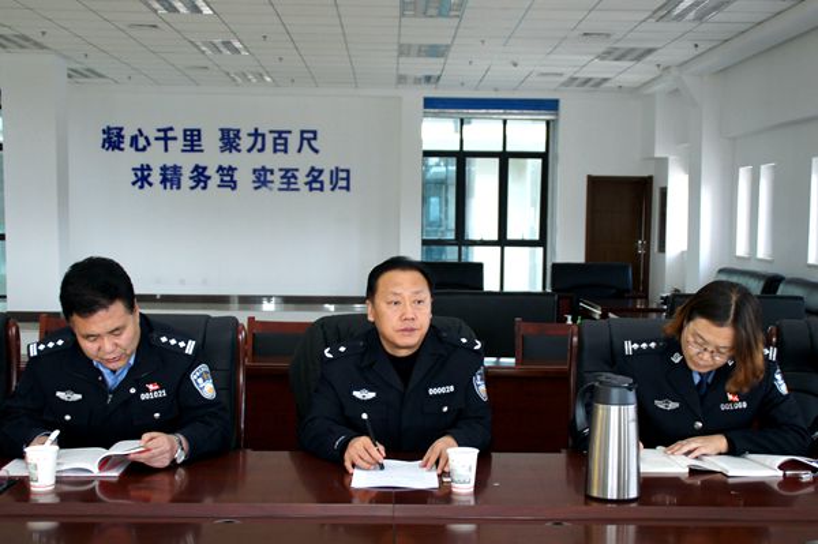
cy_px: 272
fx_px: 954
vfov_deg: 31.8
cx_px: 409
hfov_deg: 46.4
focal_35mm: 42
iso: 500
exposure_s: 1/50
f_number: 4
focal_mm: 28
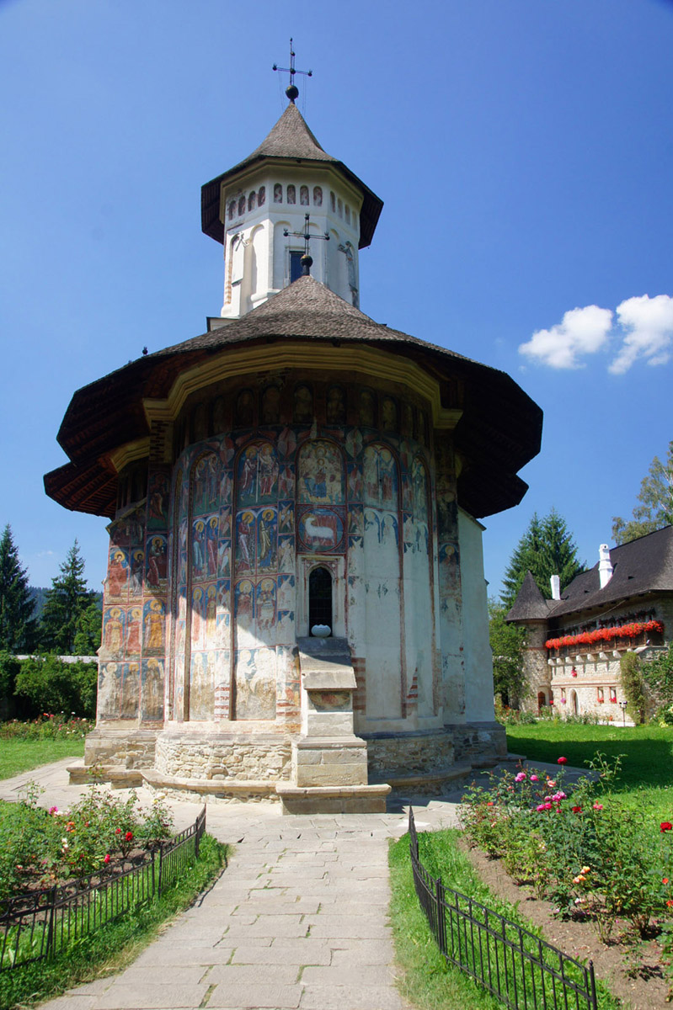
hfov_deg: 50.4
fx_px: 716
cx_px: 336
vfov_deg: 70.5
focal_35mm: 26
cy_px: 505
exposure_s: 1/60
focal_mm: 17
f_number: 10
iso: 200
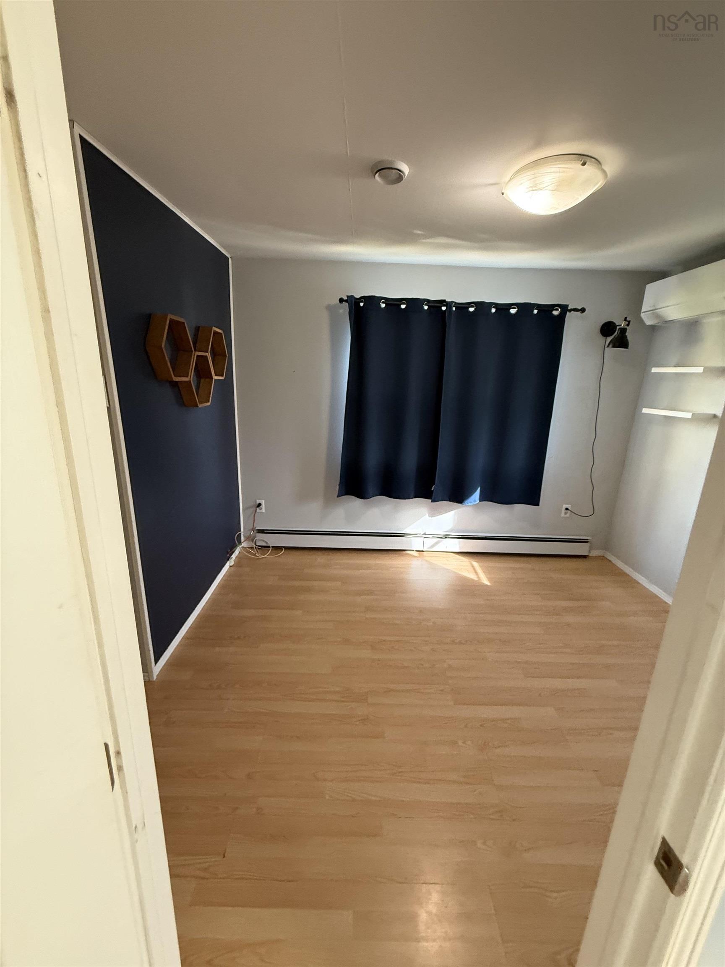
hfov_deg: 85.7
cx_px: 362
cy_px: 484
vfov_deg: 102.1
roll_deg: -3.7
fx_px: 391
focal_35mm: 14
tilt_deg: -8.5
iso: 400
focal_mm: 2.22
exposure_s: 1/60
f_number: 2.2
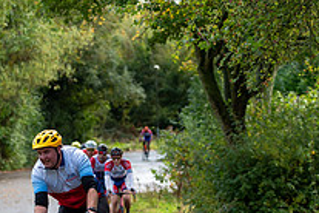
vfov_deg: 7.0
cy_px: 201
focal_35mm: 196
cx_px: 48
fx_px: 1737
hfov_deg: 10.5
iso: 200
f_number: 3.2
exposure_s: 1/400
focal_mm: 70
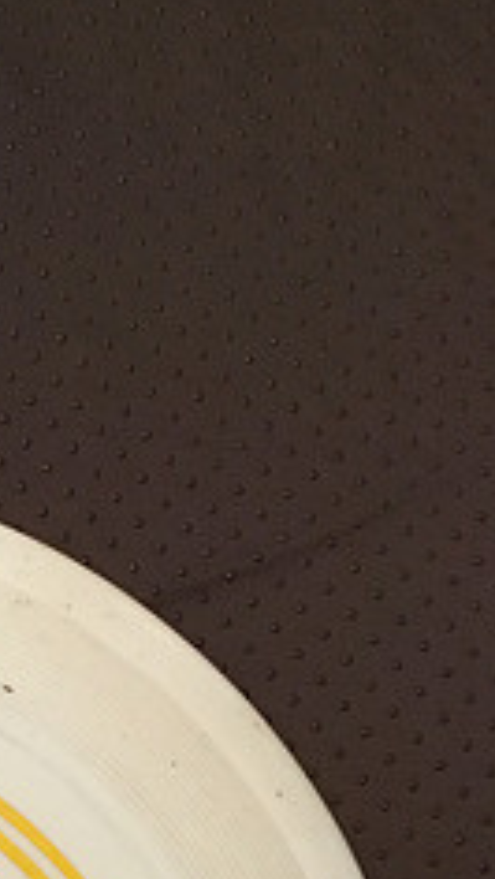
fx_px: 1934
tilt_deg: -74.2
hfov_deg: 13.7
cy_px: 939
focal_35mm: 83
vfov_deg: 24.1
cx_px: -259
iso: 160
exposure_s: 1/30
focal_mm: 3.3
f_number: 2.4
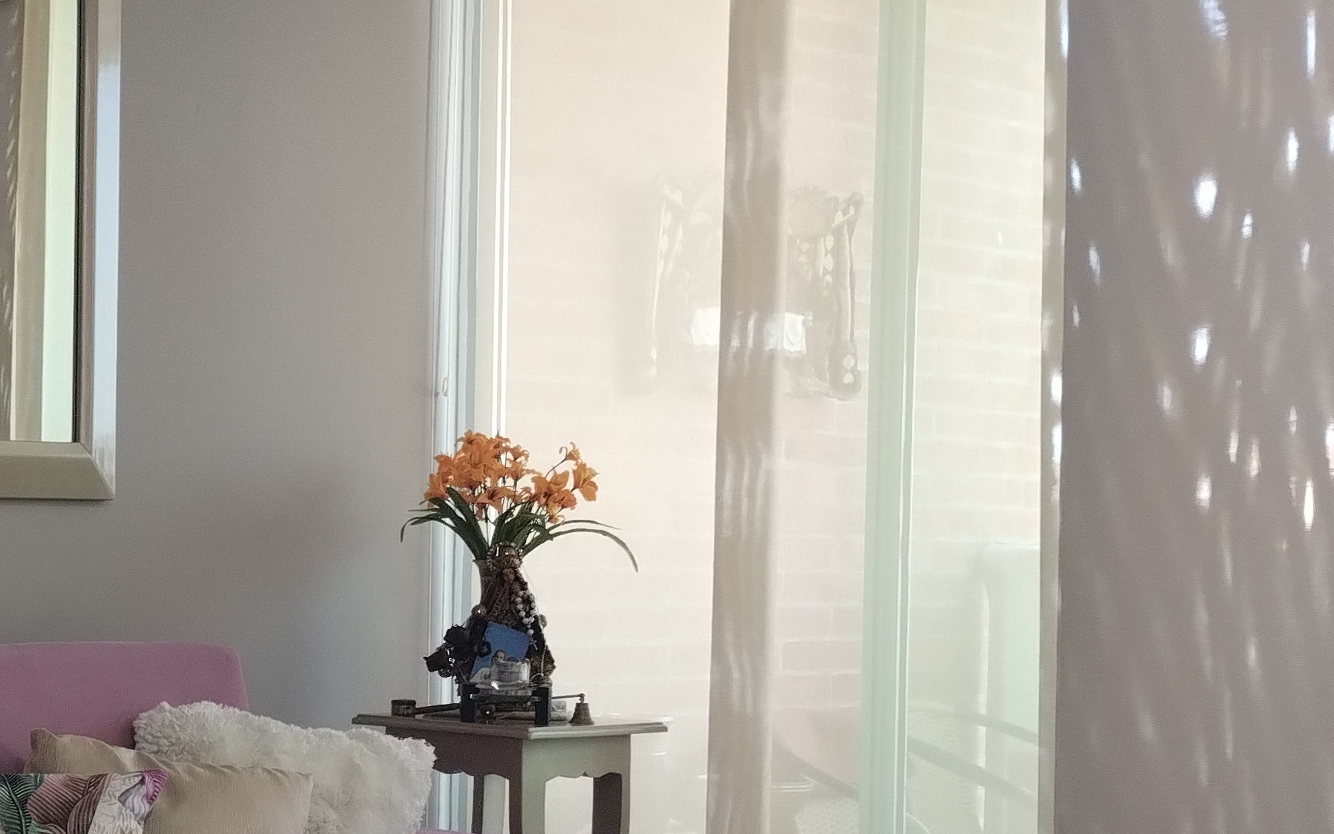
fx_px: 2545
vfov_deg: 18.5
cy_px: 619
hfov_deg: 27.2
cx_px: -89
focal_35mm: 70
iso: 469
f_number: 1.8
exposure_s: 1/30
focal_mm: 4.27
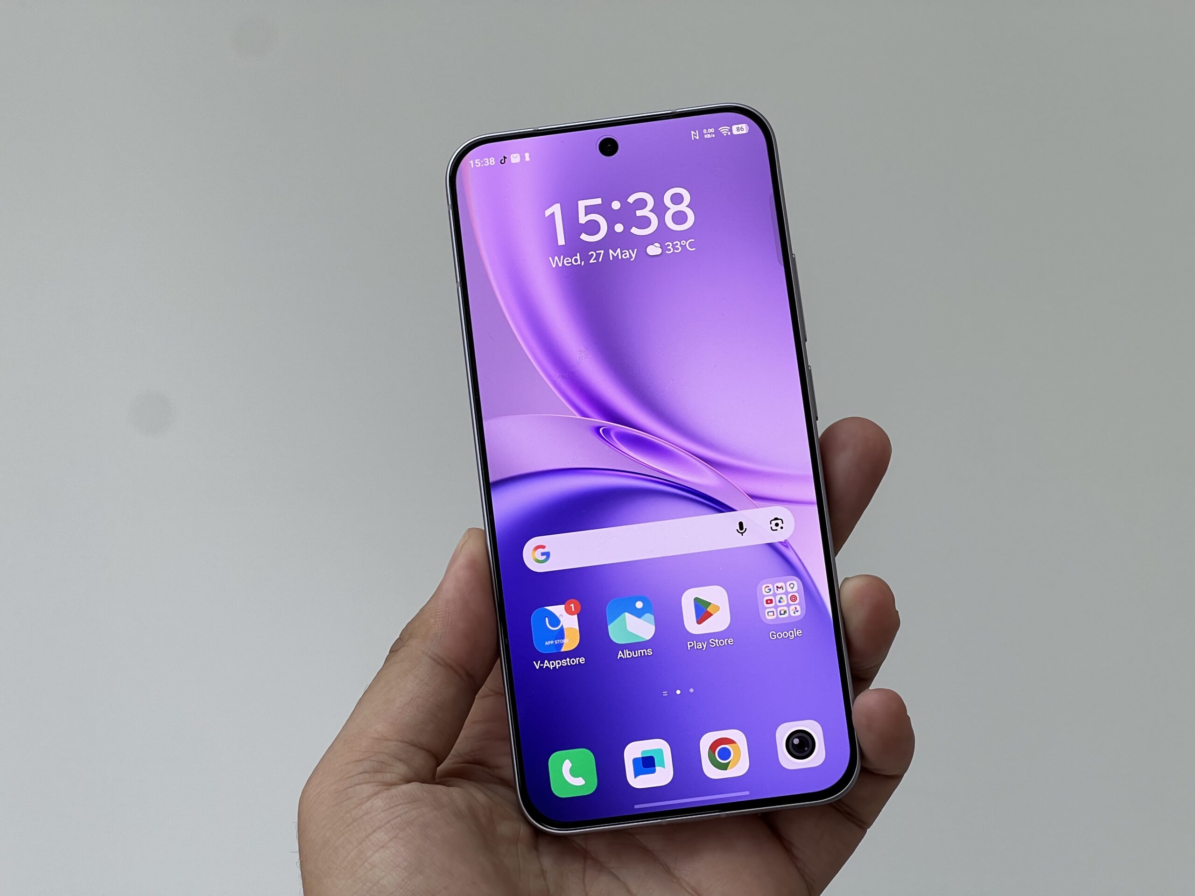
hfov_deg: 25.3
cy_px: 448
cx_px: 598
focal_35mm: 77
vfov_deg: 19.1
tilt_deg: -2.4
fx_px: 2658
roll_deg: +3.6
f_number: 2.8
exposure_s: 1/100
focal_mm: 9
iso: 64
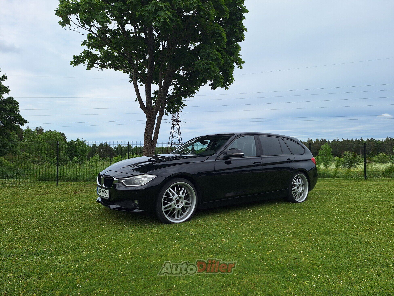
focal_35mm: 23
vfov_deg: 58.9
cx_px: 197
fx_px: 262
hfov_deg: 73.9
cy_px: 148
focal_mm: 5.54
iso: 40
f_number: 1.8
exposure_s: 1/1560
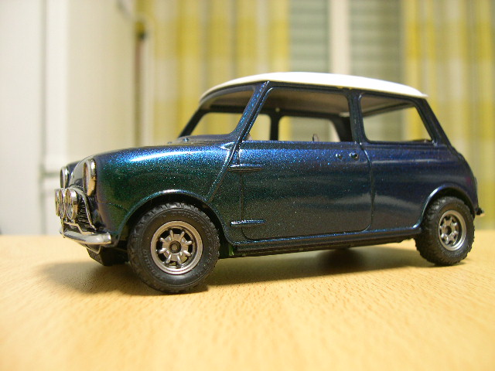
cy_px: 186
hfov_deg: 49.0
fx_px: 543
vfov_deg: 37.7
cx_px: 248
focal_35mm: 38
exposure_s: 1/2.9
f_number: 2.8
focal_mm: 8
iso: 100
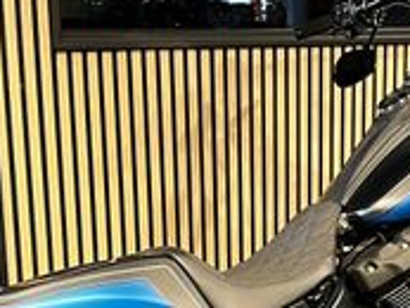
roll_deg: +0.0
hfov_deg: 20.2
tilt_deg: -16.2
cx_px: 327
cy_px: 327
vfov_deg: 15.1
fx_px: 1138
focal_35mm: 96
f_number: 1.6
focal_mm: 5.1
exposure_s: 1/50
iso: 320
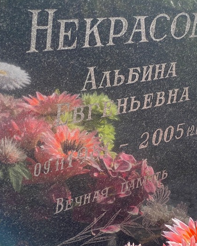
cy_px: 125
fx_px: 569
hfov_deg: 19.4
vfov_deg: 24.5
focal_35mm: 78
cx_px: 165
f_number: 2
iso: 20
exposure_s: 1/452
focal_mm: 6
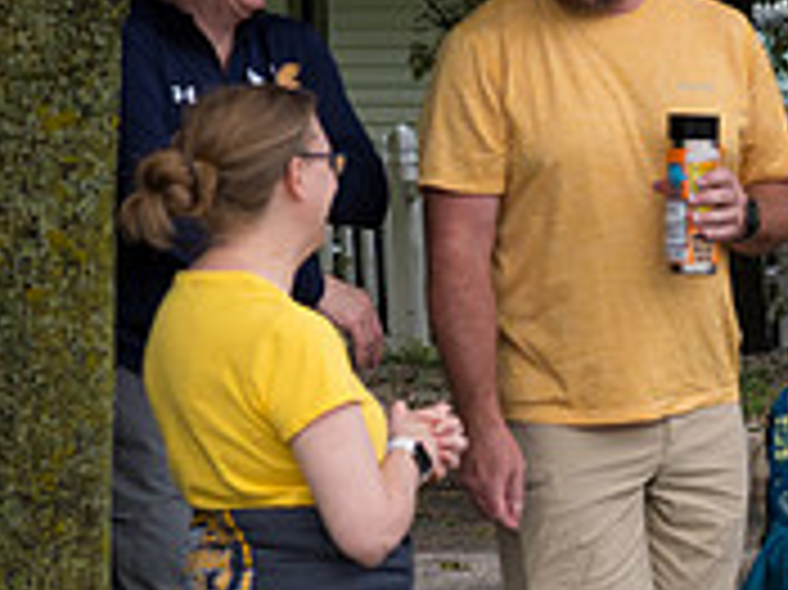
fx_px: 8690
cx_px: 1153
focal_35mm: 382
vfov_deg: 3.9
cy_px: 462
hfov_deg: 5.2
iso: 640
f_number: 6.3
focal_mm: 120
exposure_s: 1/1000
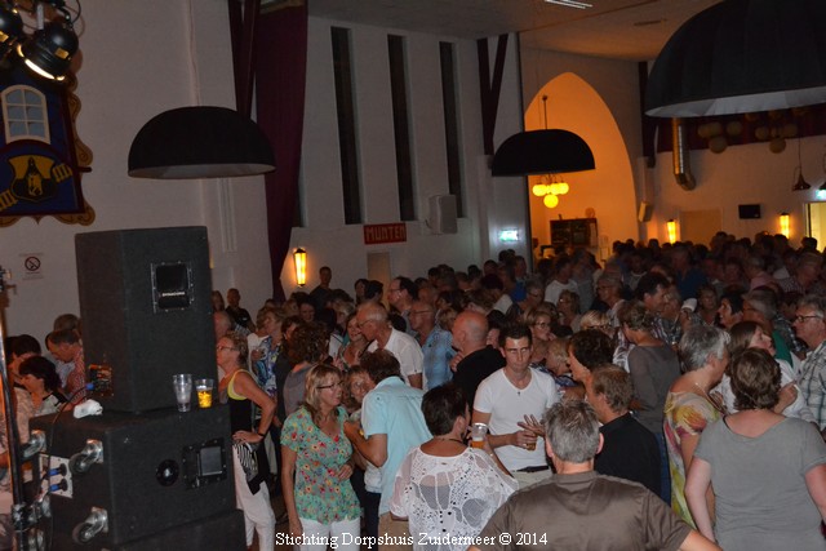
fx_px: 998
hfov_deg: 45.0
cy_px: 276
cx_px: 413
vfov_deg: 30.9
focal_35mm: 44
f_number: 4
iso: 3200
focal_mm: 29
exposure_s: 1/60
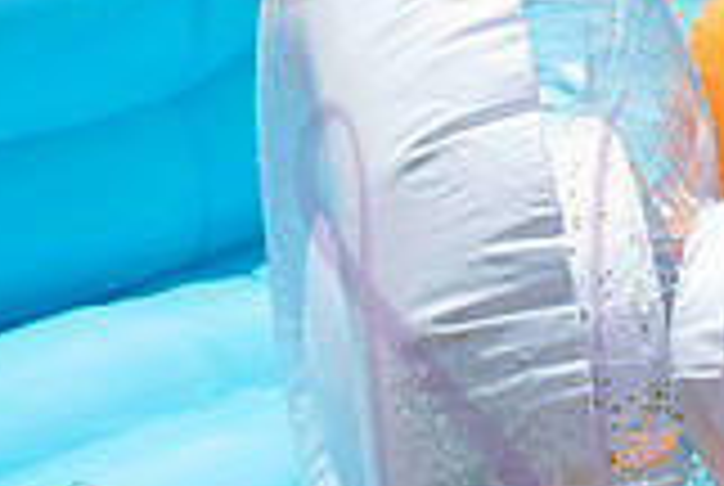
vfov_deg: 5.7
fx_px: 4896
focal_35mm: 243
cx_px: 1116
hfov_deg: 8.3
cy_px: 126
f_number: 10
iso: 400
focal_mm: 63
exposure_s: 1/800
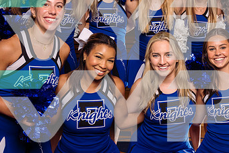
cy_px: 25
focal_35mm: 41
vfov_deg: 31.6
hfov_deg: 46.5
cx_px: 156
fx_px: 261
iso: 250
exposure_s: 1/250
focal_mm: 24
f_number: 8
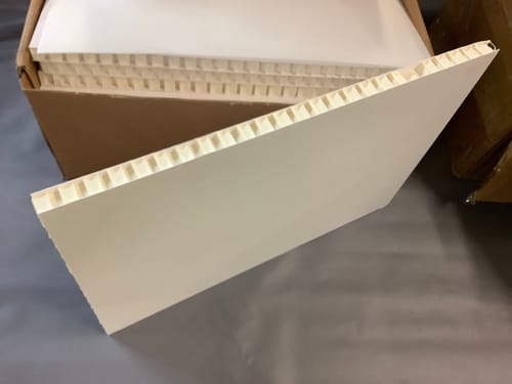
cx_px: 256
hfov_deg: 58.4
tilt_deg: -61.4
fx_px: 459
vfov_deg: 45.4
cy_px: 192
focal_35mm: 31
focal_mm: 3.3
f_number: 2.4
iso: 250
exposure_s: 1/50
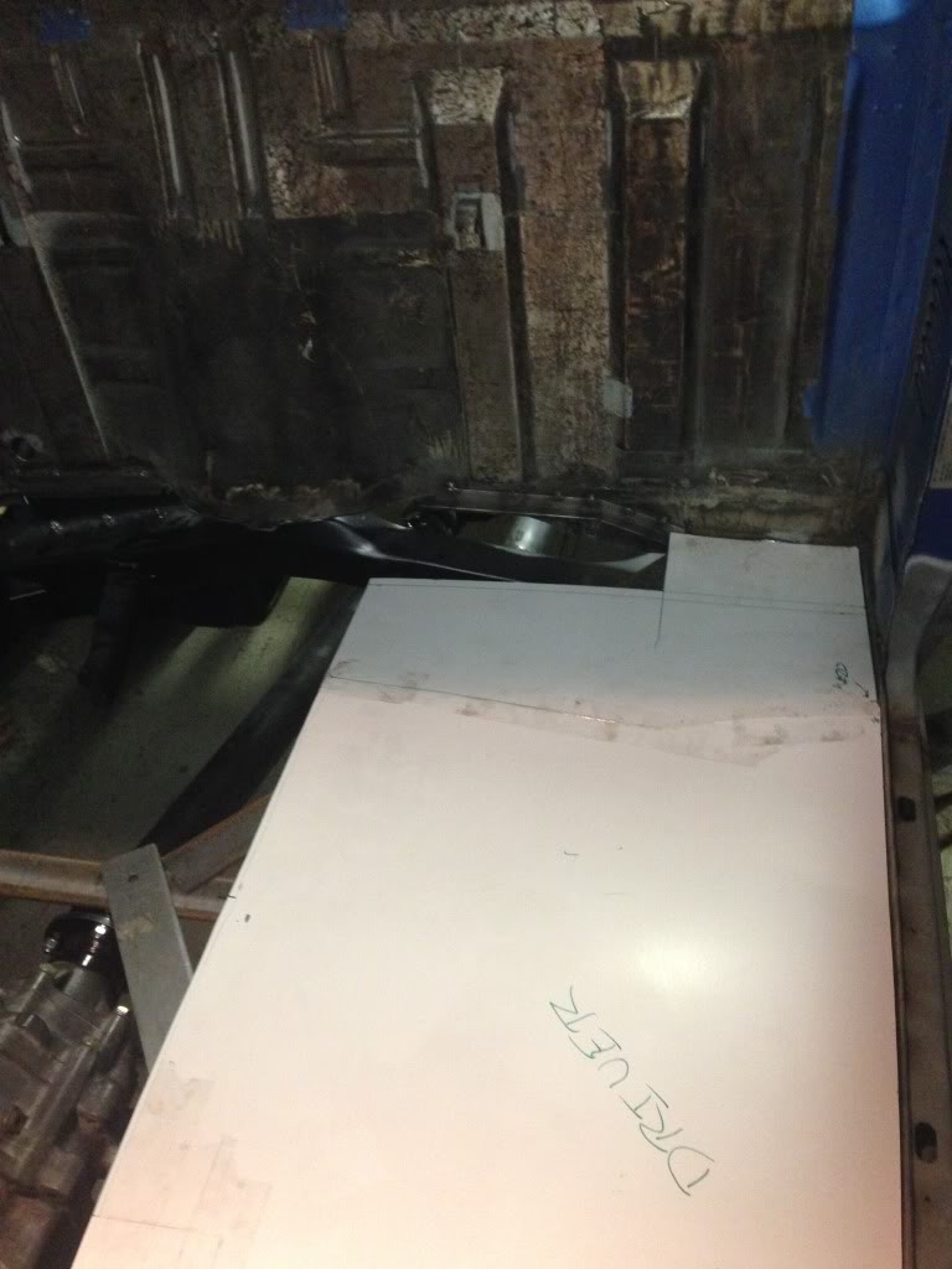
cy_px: 634
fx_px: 1210
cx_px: 476
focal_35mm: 33
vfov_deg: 55.4
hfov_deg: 42.9
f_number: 2.4
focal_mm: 4.1
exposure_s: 1/20
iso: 400
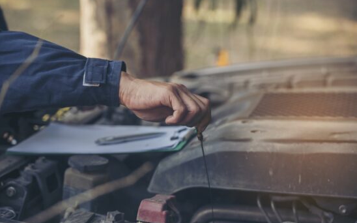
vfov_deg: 15.0
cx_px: 178
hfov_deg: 23.8
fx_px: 846
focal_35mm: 87
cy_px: 115
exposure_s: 1/640
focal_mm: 85
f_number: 4.5
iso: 1000
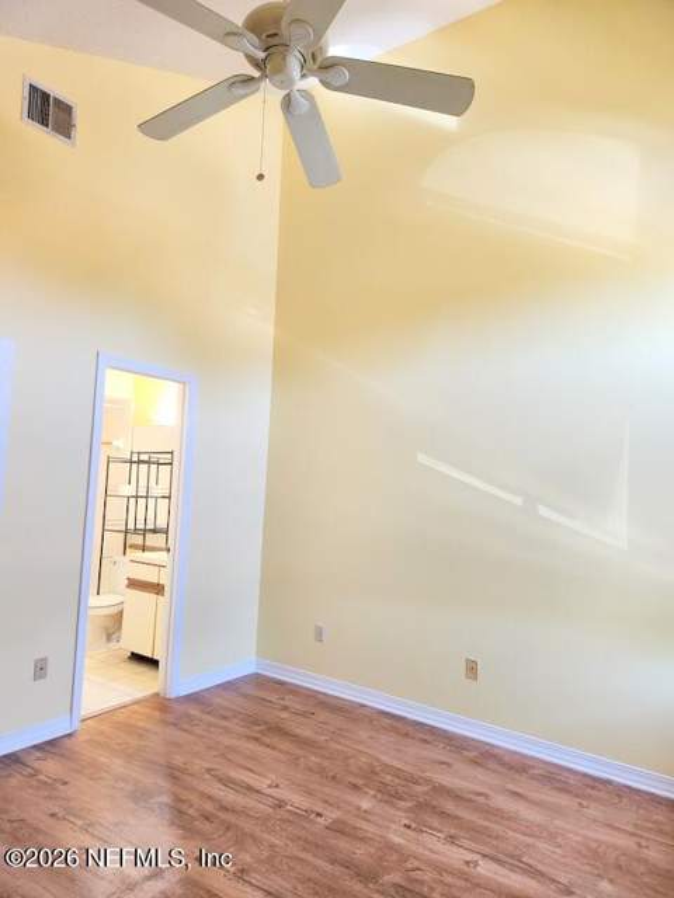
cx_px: 337
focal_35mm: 23
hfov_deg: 58.9
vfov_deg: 73.9
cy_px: 449
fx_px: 597
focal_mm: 5.4
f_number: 1.8
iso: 250
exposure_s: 1/120
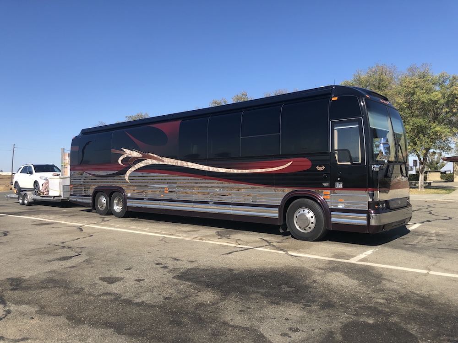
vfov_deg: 49.7
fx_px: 370
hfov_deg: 63.4
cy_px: 172
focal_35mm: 28
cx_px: 229
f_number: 1.8
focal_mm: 3.99
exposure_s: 1/1656
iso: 20
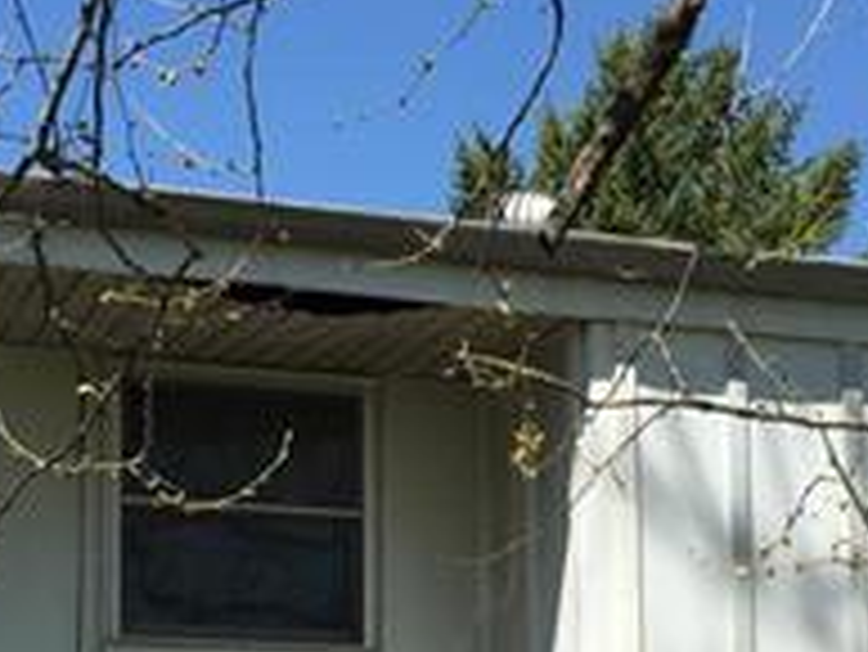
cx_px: 436
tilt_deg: +6.1
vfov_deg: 15.1
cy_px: 697
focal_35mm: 96
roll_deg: -1.6
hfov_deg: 20.4
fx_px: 2409
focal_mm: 4.15
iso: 32
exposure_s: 1/1883
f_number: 2.2
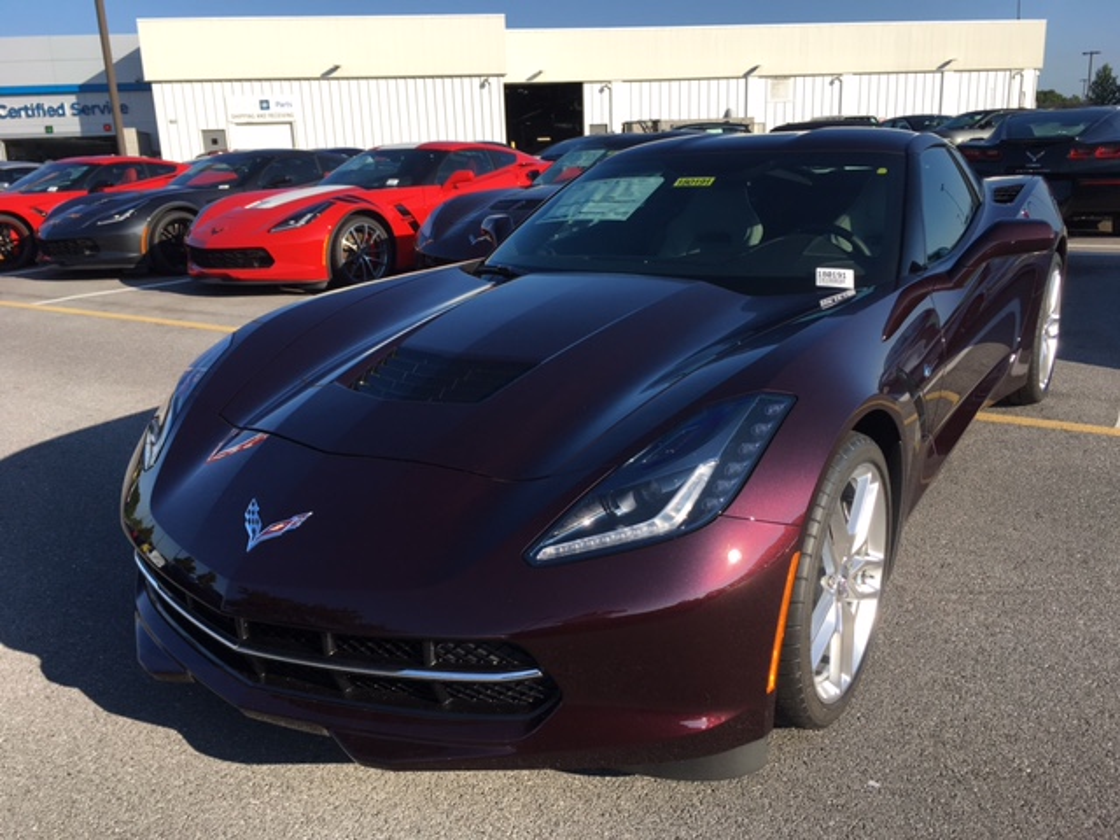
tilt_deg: -15.2
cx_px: 560
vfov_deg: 48.2
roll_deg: +2.9
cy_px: 420
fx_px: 938
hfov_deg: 61.7
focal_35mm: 29
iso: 25
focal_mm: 4.15
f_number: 2.2
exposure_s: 1/1068
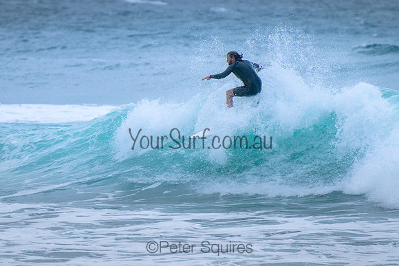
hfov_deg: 3.7
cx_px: 194
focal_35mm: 550
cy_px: 134
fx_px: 6099
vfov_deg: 2.5
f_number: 5.6
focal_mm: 400
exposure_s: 1/2000
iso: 500
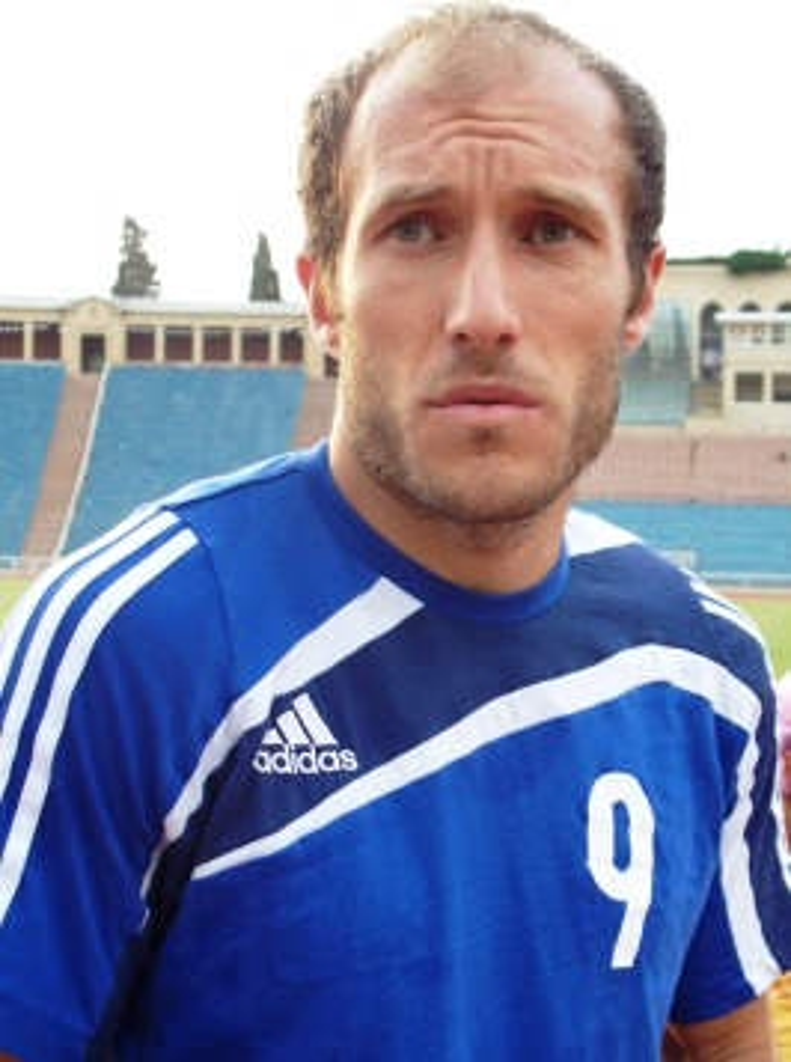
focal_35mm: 47
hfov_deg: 30.8
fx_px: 1438
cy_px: 531
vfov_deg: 40.5
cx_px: 396
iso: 100
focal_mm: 9.86
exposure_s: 1/60
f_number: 2.9
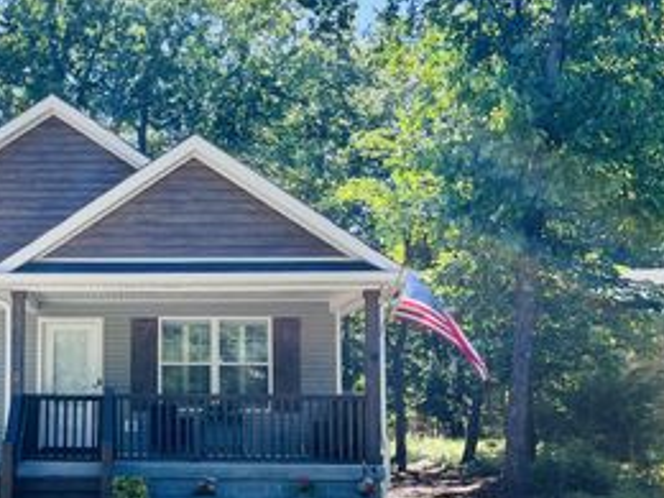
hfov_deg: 36.3
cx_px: 89
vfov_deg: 28.8
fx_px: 959
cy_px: 351
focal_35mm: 50
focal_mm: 5.1
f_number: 1.6
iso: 50
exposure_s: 1/1252
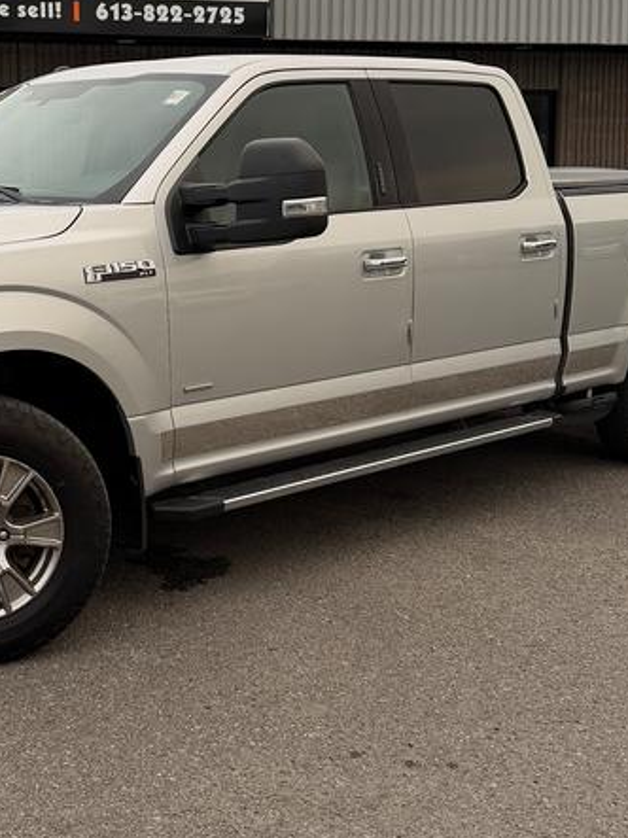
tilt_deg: -6.9
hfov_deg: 27.6
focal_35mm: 52
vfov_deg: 36.7
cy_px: 337
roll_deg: +0.0
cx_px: 155
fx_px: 1258
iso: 80
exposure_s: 1/3425
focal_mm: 6.76
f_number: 1.78
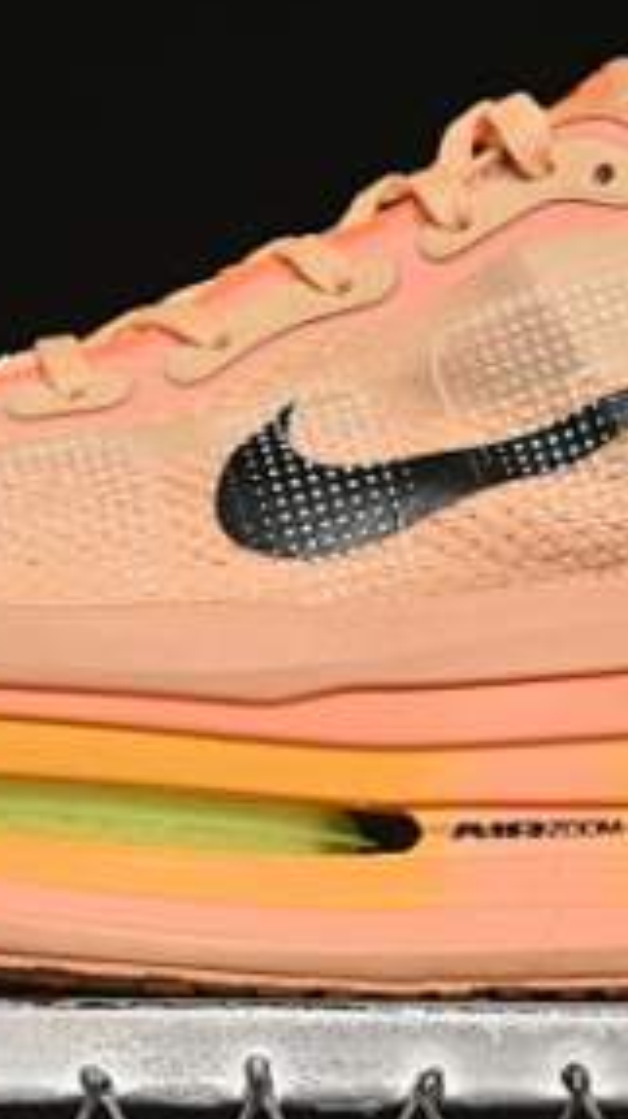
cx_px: 433
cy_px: 421
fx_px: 5933
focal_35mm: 200
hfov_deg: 6.1
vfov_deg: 10.8
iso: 160
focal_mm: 50
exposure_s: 1/60
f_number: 6.3
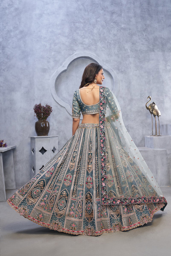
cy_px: 128
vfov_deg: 58.7
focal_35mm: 32
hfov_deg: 41.1
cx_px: 86
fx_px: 228
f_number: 5
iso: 640
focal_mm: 32
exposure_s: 1/160
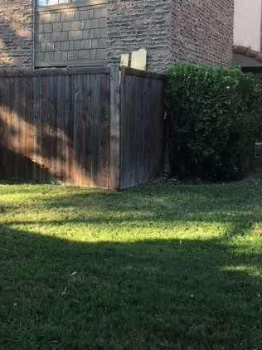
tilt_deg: -1.3
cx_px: 84
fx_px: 444
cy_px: 119
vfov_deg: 42.4
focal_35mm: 44
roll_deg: -1.1
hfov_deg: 32.5
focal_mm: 4.15
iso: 25
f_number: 2.2
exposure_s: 1/120
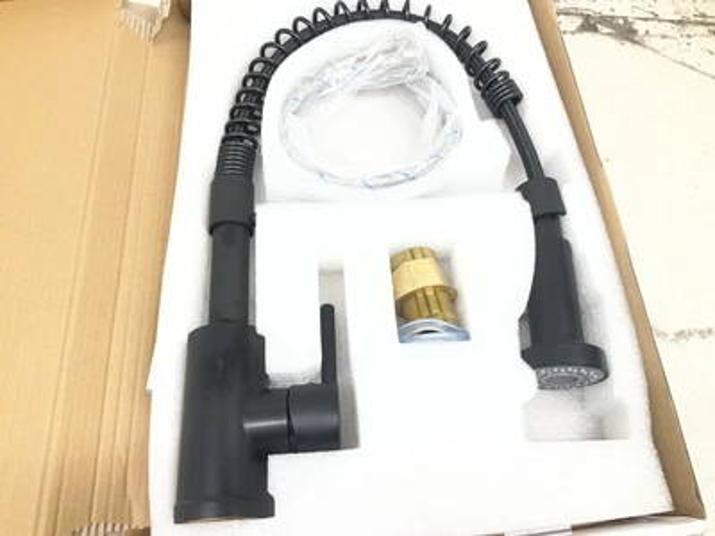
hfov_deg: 61.7
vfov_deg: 48.2
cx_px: 358
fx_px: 599
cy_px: 268
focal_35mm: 29
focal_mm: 3
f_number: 1.8
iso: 32
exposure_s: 1/120
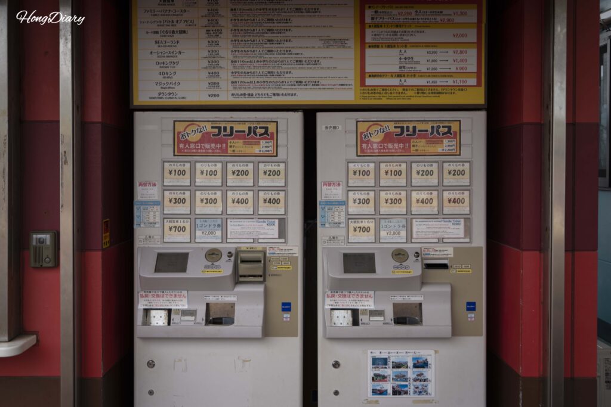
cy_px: 204
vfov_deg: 32.6
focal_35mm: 41
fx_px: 696
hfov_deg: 47.4
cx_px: 306
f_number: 7.1
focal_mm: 41
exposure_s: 1/160
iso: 125
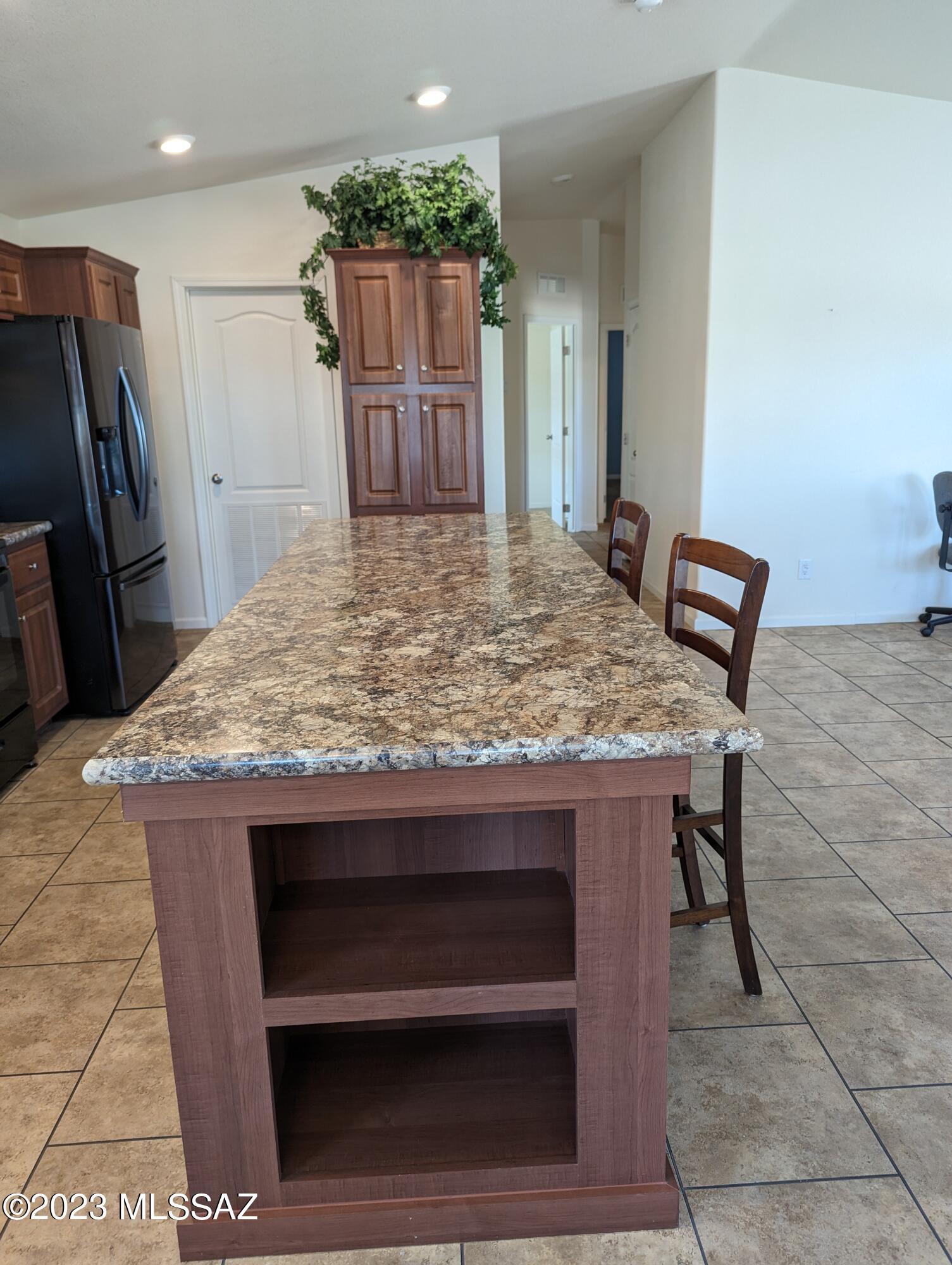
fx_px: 878
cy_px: 632
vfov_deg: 71.5
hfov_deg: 56.9
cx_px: 476
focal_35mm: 24
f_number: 1.85
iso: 87
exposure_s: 1/30
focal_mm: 6.81
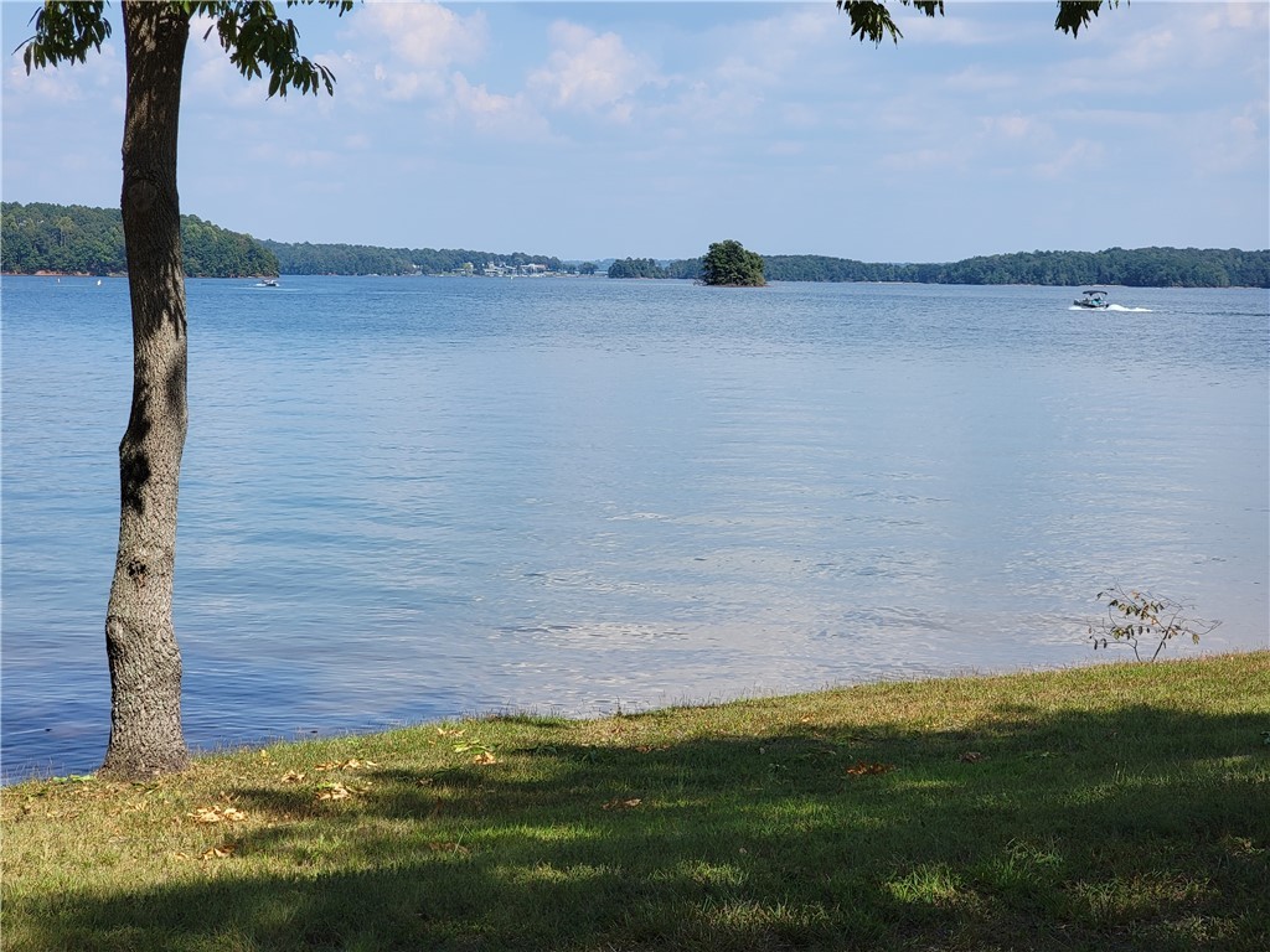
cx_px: 635
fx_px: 2642
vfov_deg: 20.4
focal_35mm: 72
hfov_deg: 27.0
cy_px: 476
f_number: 2.4
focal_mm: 9
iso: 50
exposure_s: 1/1457
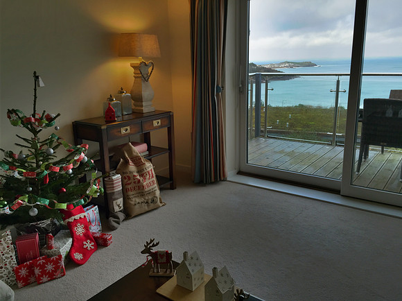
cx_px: 201
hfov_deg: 61.7
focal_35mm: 29
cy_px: 150
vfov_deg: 48.2
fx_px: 337
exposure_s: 1/670
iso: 32
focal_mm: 4.15
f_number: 2.2
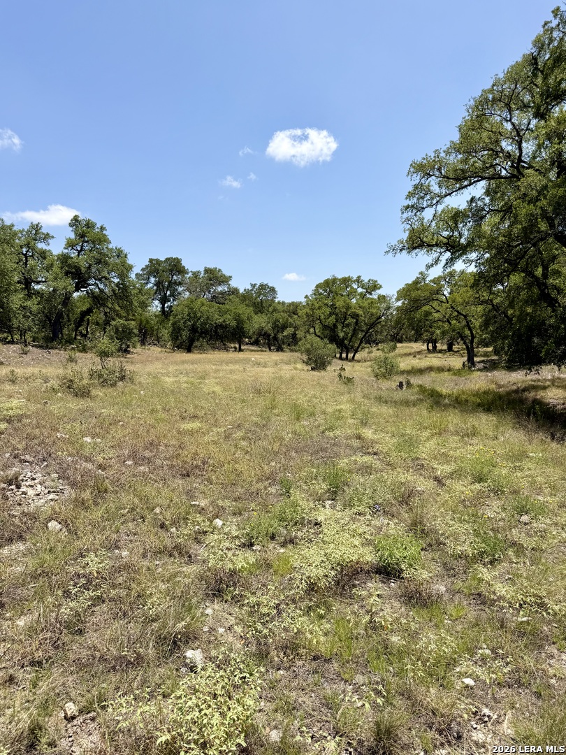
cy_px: 378
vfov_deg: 71.6
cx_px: 283
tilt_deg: -3.8
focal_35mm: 24
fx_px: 523
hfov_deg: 56.8
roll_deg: +3.5
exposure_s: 1/4405
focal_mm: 6.76
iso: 80
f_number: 1.78
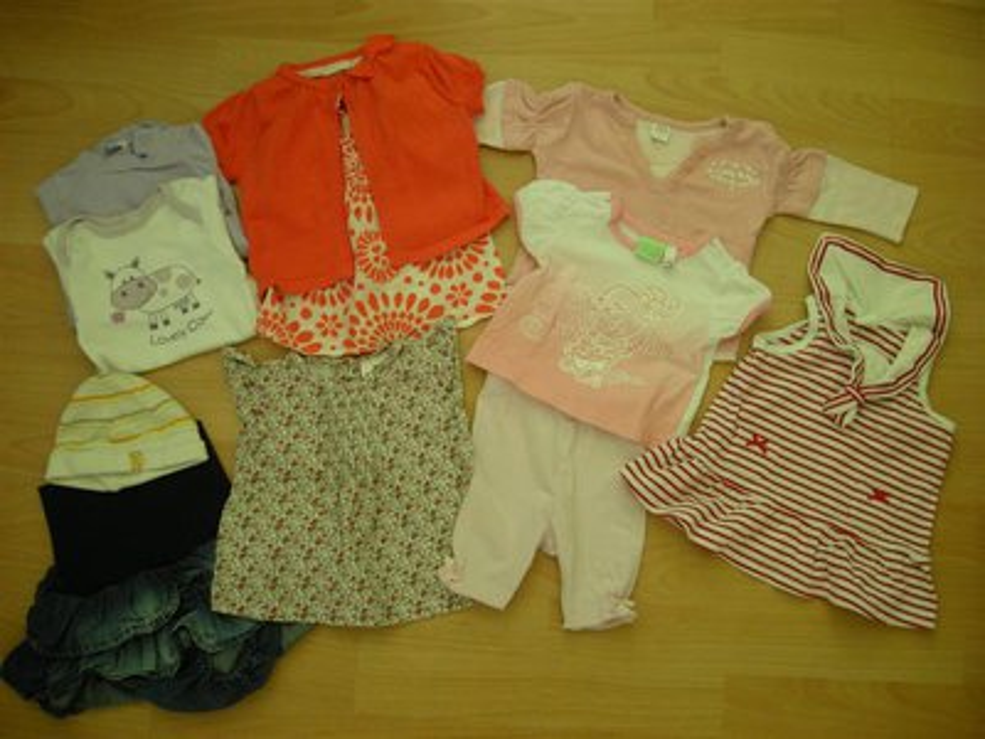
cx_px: 492
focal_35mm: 35
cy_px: 370
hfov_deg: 52.6
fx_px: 996
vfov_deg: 40.7
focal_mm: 5.7
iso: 186
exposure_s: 1/8
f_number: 2.8
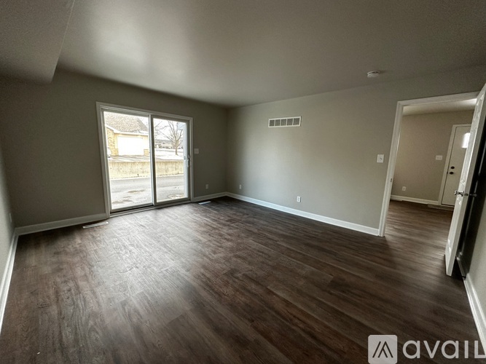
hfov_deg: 102.1
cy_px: 182
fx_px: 197
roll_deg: -1.9
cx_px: 243
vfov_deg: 85.7
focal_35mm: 14
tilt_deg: -9.5
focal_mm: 2.22
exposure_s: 1/120
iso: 200
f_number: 2.2
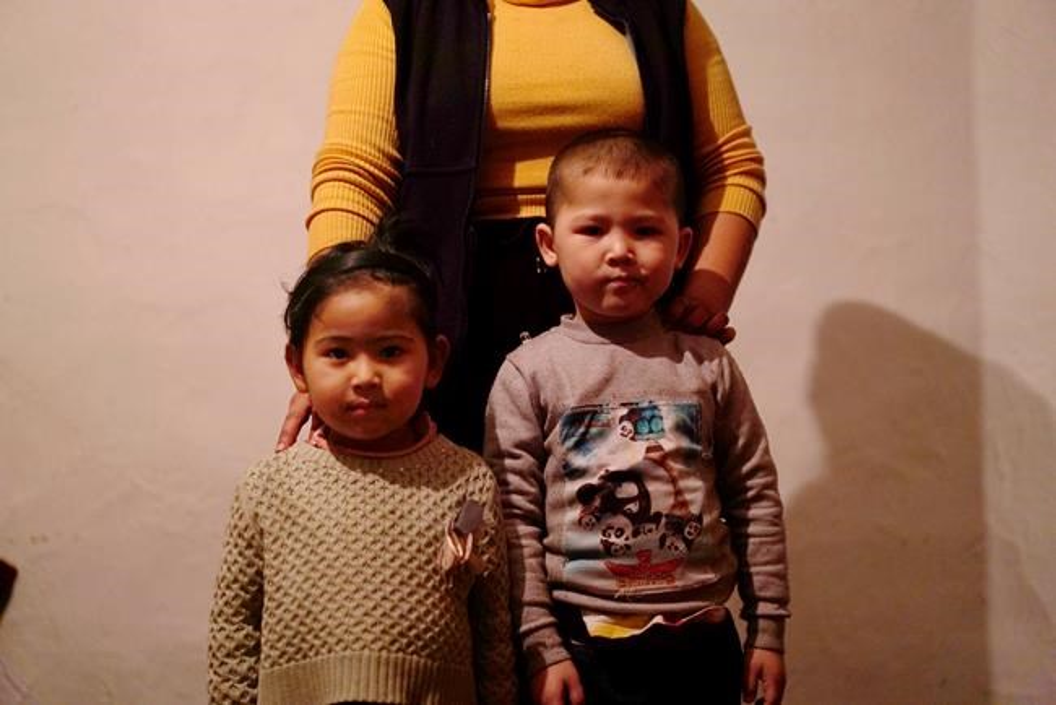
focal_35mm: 55
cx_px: 528
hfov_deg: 36.2
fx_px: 1614
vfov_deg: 24.6
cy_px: 352
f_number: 2
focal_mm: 55
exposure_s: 1/100
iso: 640
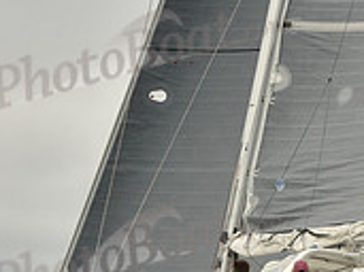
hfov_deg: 8.6
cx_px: 402
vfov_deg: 6.4
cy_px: 330
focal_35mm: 229
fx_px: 2406
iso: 320
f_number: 8
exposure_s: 1/800
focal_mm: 70
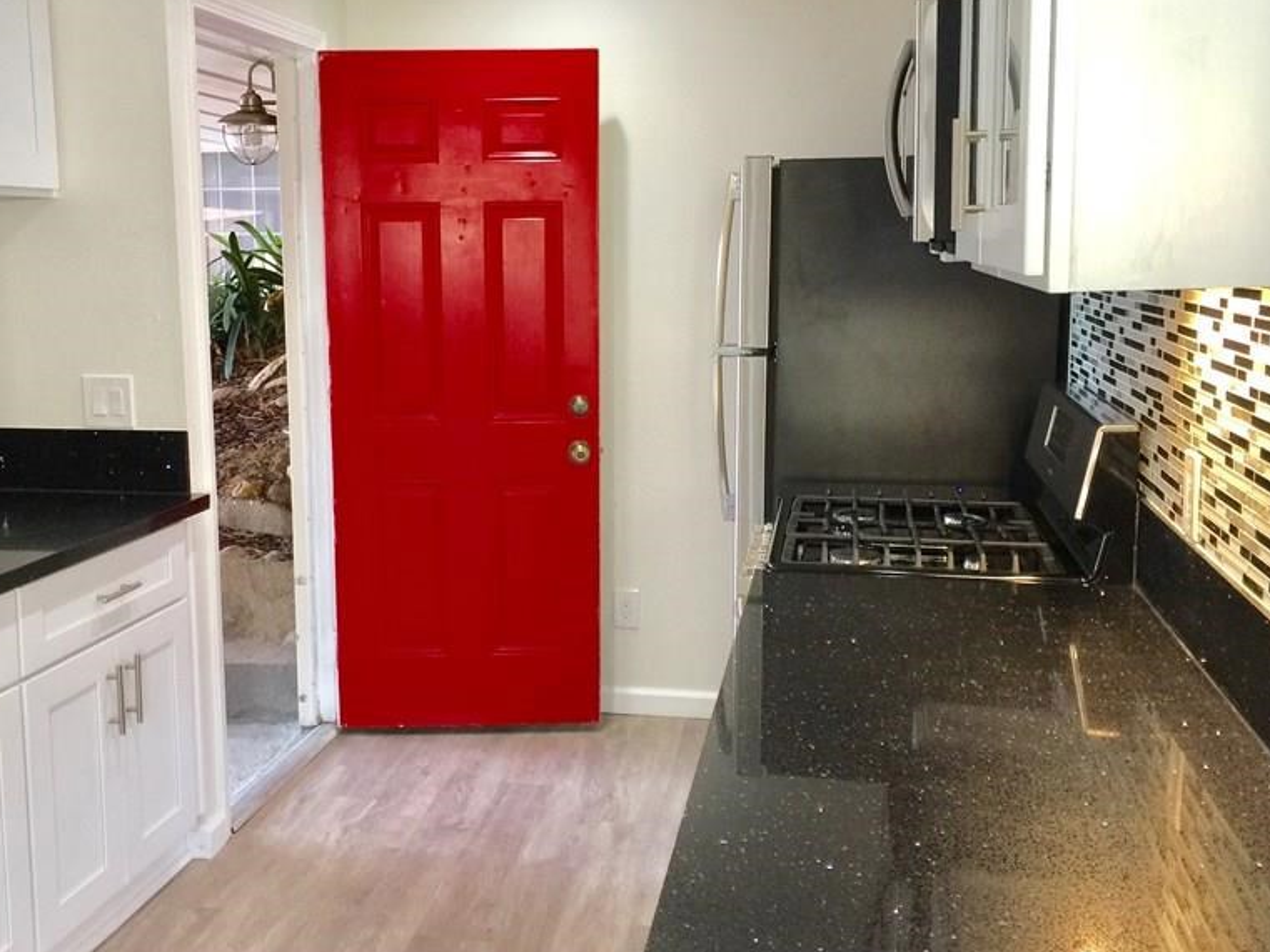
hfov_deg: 47.7
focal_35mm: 39
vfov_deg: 36.8
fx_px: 1431
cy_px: 472
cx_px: 534
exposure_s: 1/30
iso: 50
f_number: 2.2
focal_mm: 4.15
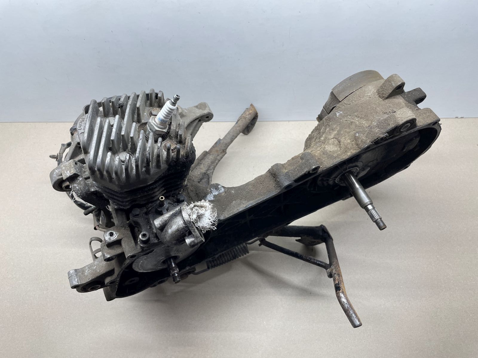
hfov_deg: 67.3
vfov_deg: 53.1
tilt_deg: -61.9
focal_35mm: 26
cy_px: 179
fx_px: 359
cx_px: 239
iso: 100
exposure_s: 1/100
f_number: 1.6
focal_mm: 4.2
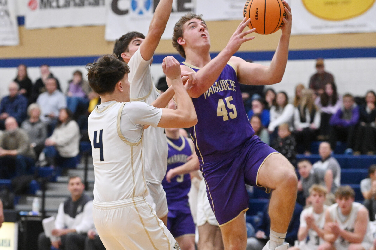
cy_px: 101
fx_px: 1513
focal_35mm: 145
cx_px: 148
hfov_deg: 14.2
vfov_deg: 9.4
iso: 12800
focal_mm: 110
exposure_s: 1/1250
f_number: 3.5
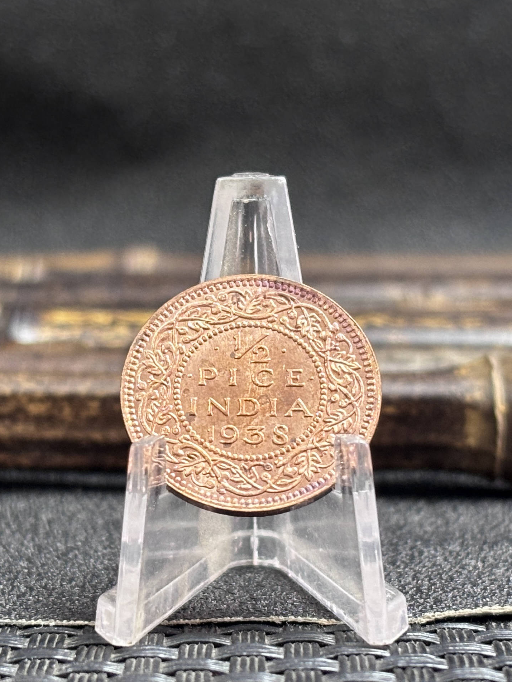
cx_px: 249
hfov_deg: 18.9
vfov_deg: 24.9
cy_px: 441
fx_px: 1539
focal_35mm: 78
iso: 160
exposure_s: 1/52
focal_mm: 5.96
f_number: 1.6
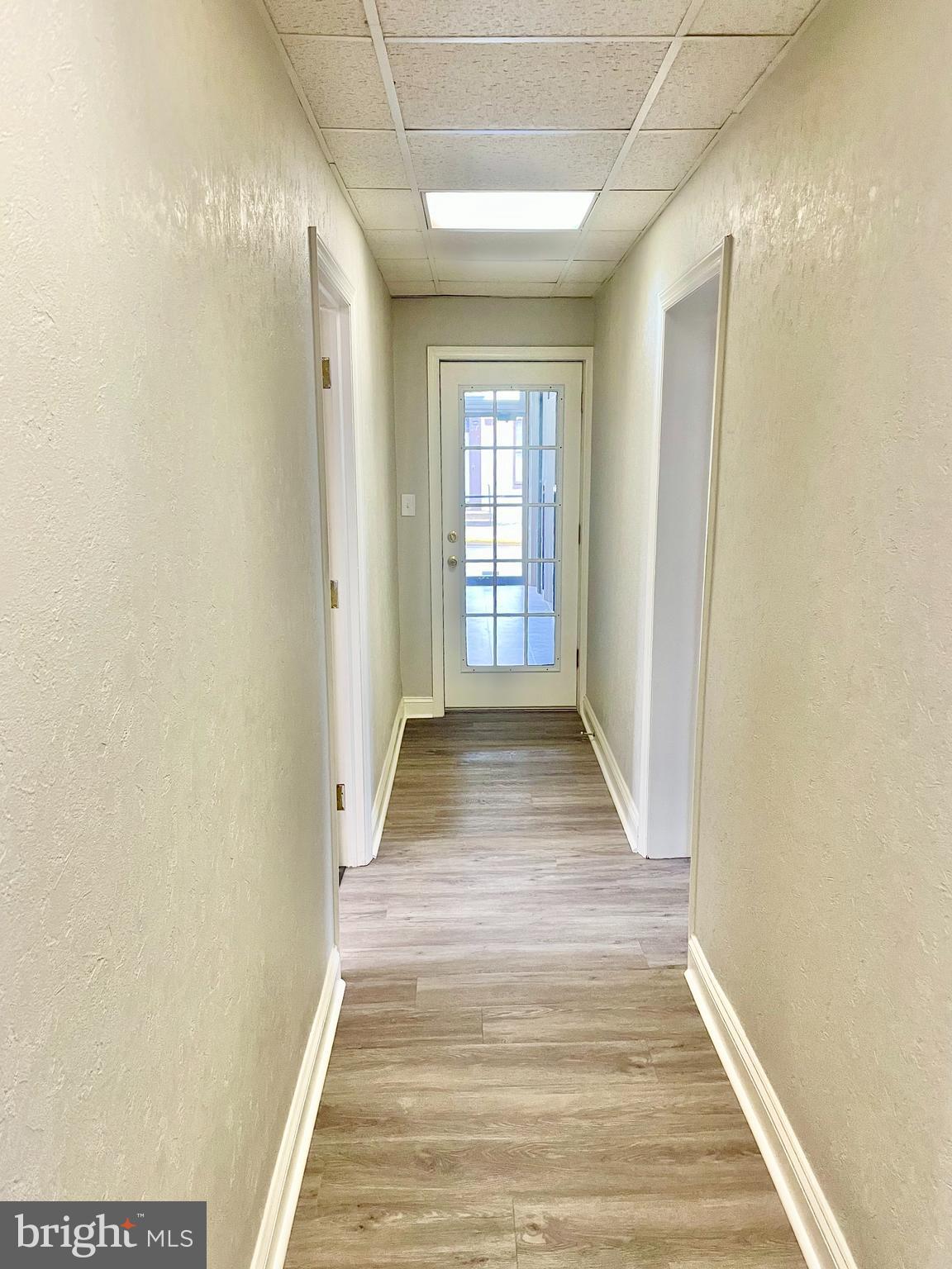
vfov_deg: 67.3
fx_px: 953
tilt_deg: -10.0
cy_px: 634
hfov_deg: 53.1
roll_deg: +1.6
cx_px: 476
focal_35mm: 26
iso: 160
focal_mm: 4.2
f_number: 1.6
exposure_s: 1/60
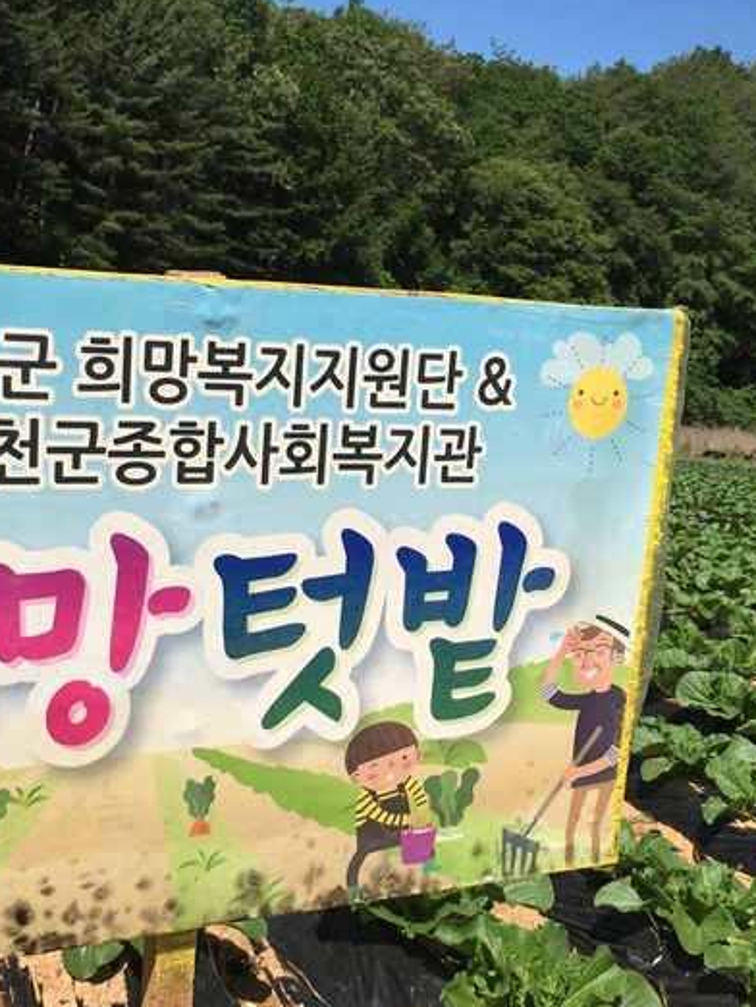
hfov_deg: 29.1
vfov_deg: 38.0
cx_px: 353
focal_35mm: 50
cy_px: 609
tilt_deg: -7.3
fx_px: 1455
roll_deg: -6.9
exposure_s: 1/2198
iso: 25
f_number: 2.2
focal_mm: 4.15
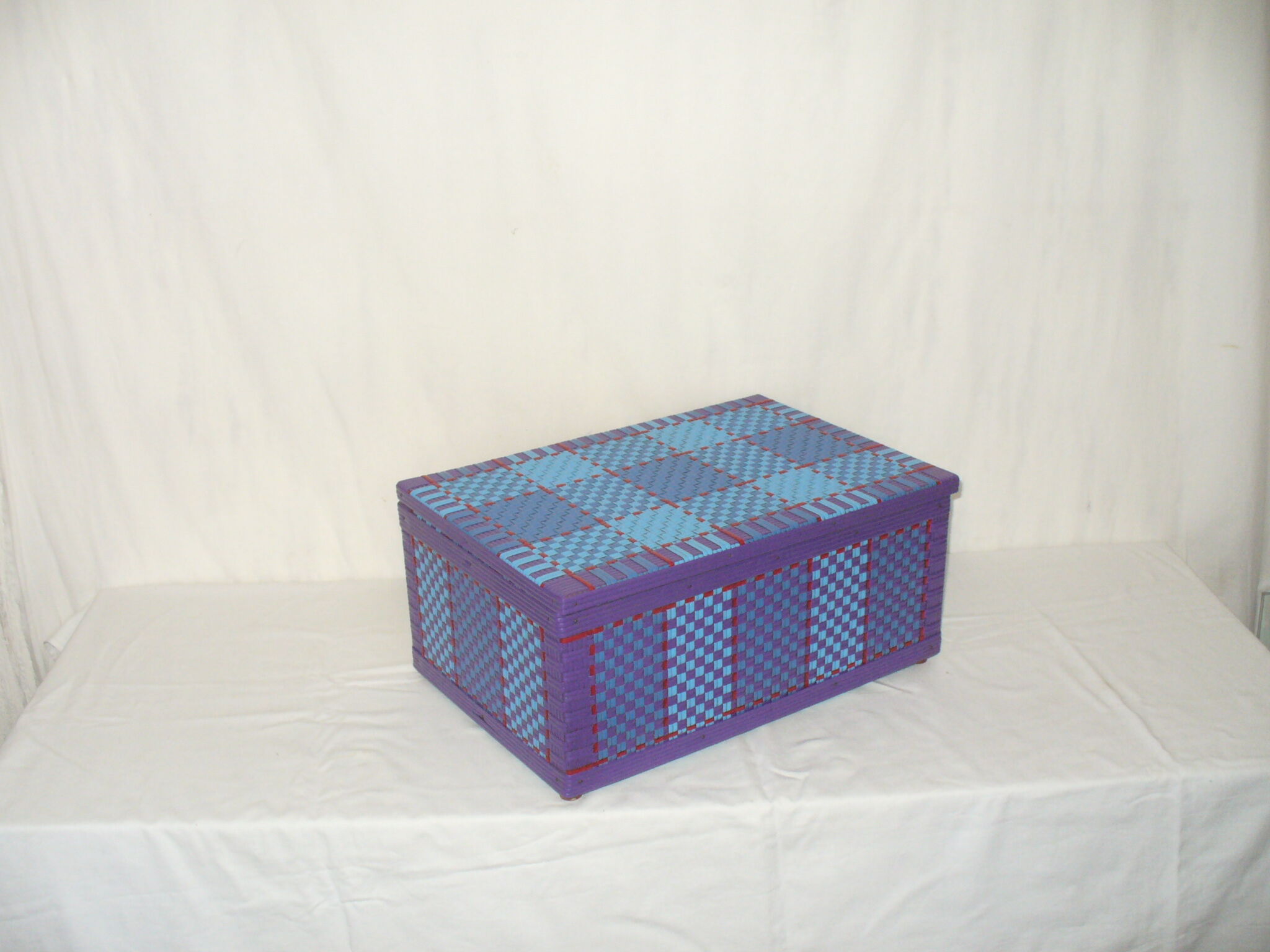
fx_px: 1357
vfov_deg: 38.7
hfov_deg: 50.1
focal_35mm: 37
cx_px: 635
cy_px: 476
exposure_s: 1/30
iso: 200
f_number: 2.8
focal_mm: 6.1
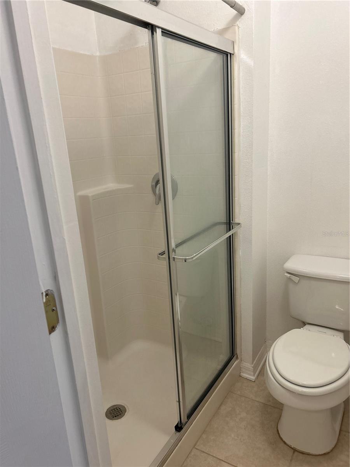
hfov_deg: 53.1
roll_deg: +3.1
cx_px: 175
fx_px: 351
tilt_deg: -16.3
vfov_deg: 67.3
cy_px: 234
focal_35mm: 26
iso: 125
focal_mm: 5.7
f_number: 1.5
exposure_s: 1/120
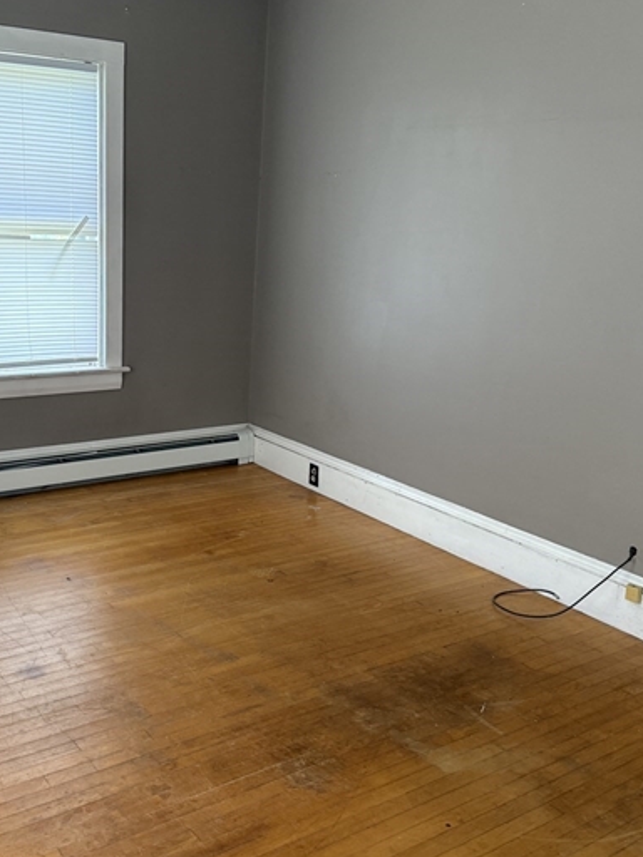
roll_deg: -0.8
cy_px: 432
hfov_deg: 39.3
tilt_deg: -13.7
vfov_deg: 51.4
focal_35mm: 36
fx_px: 892
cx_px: 231
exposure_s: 1/60
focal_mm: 6.76
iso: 200
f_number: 1.78
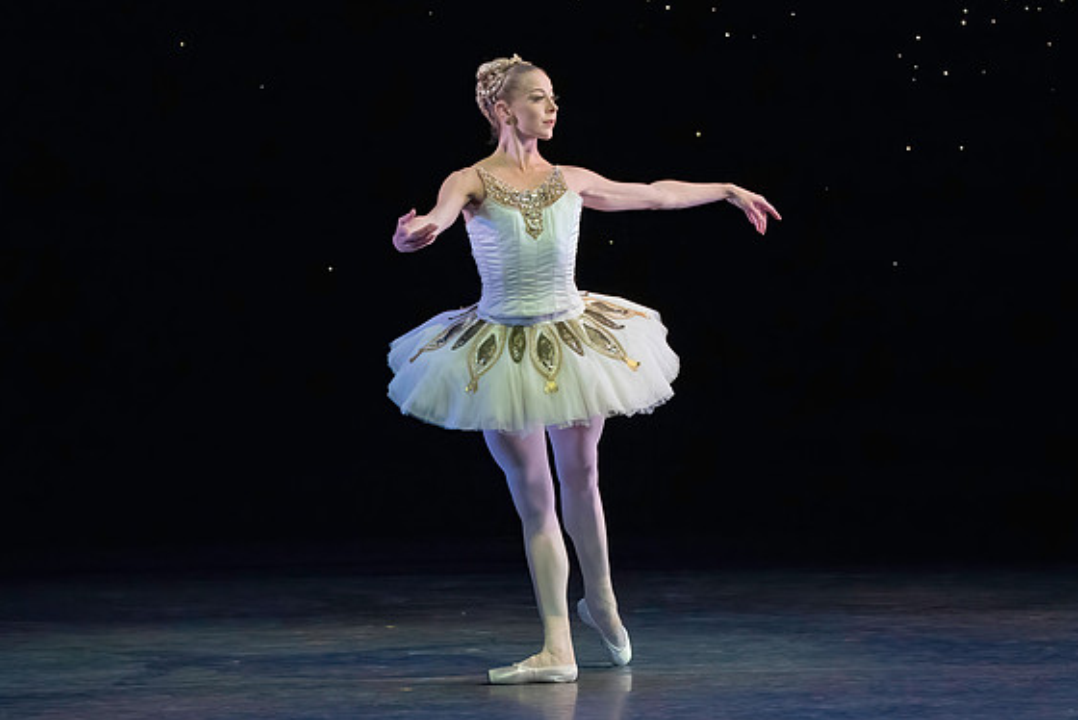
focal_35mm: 517
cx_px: 611
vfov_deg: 2.7
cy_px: 358
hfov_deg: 4.0
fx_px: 15489
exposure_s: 1/400
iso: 20000
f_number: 9
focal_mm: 400
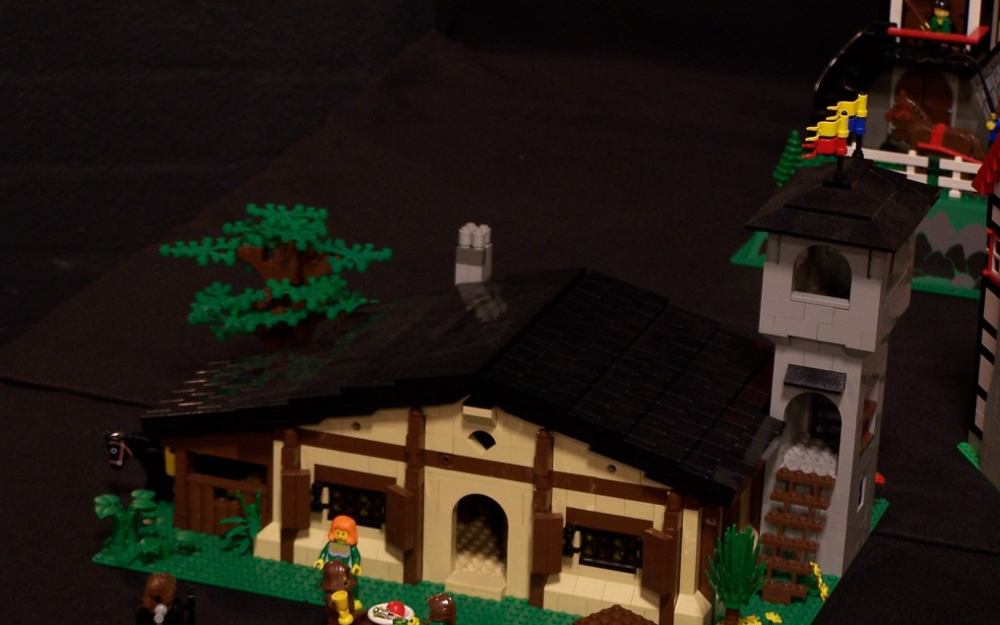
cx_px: 502
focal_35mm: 125
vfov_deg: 10.5
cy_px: 343
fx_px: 3407
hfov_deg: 16.7
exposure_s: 1/2
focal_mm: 19.4
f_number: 3.2
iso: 80
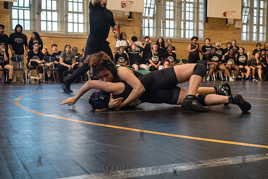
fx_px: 365
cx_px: 136
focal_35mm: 49
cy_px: 95
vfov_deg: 27.5
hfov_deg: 40.3
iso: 4000
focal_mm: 35
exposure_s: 1/320
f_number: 4
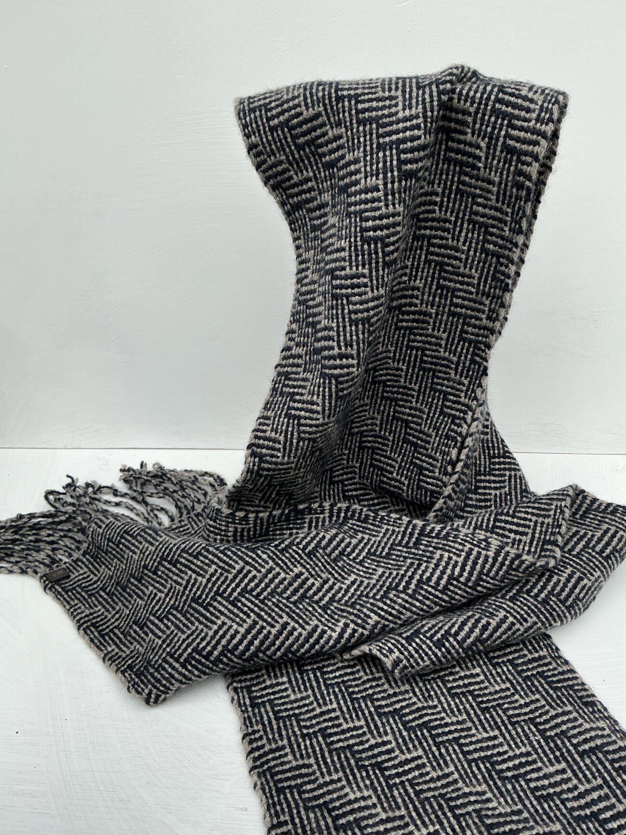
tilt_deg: -29.1
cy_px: 418
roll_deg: +3.1
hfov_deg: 48.2
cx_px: 313
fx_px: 699
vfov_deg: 61.7
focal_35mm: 29
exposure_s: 1/759
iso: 25
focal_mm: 3
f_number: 1.8
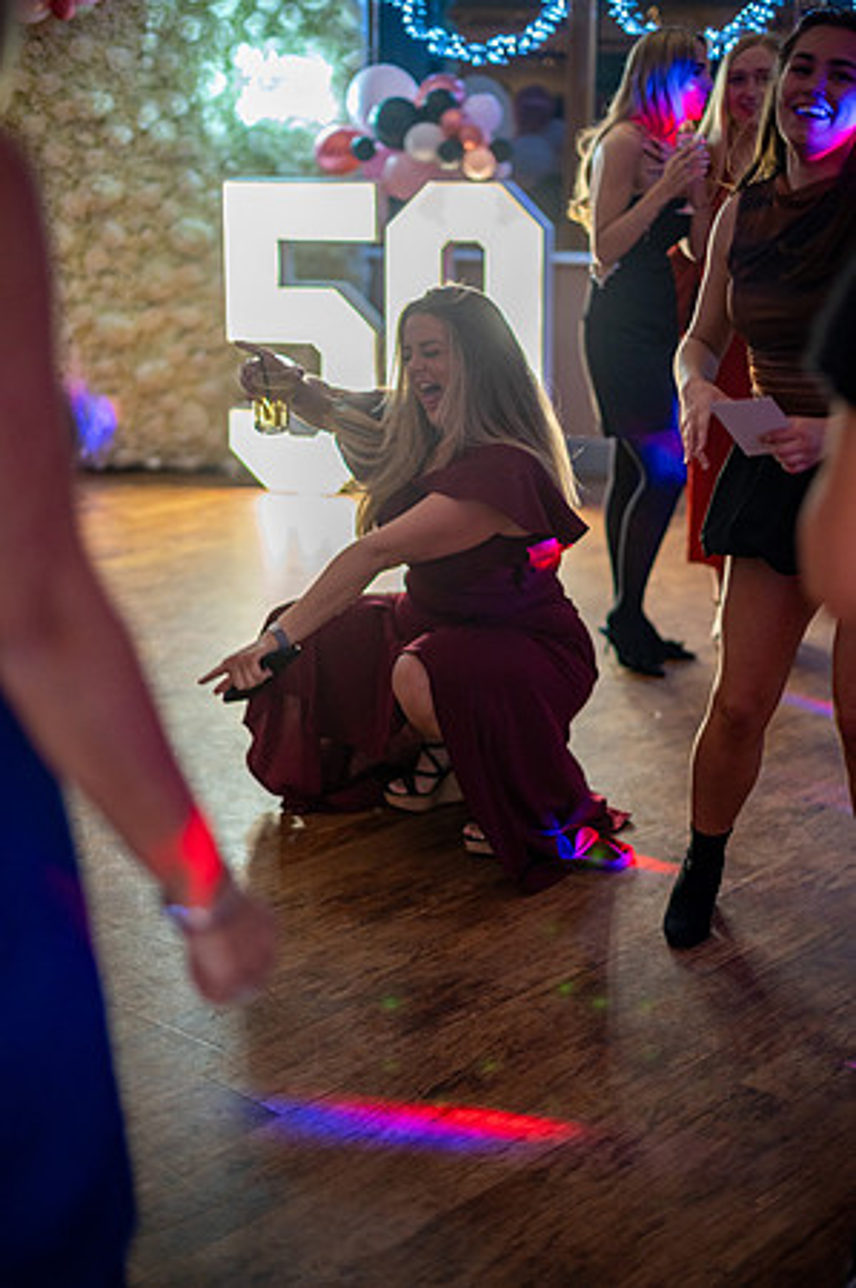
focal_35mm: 50
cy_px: 644
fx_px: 1787
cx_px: 428
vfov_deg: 39.6
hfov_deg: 26.9
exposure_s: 1/200
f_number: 1.8
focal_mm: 50
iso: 1600
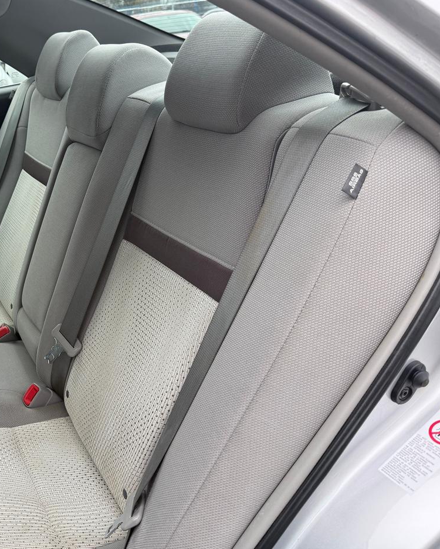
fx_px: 521
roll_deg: +6.6
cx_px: 67
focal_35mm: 32
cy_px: 271
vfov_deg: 55.7
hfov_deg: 43.0
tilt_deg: -24.7
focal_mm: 6.76
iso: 100
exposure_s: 1/285
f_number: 1.78
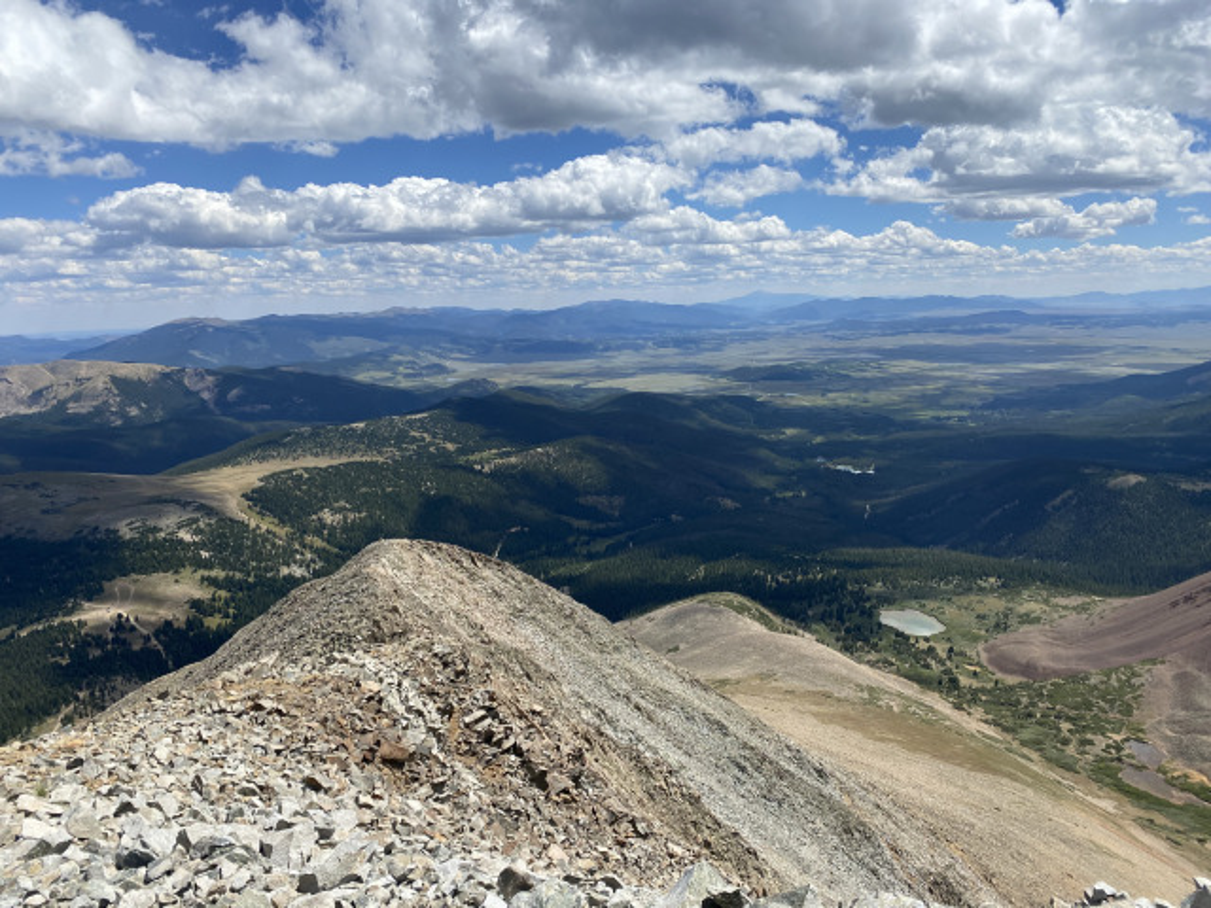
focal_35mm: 26
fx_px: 910
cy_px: 454
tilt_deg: -11.2
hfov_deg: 67.3
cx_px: 606
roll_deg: +1.7
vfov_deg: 53.1
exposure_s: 1/4608
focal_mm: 4.25
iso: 32
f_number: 1.8
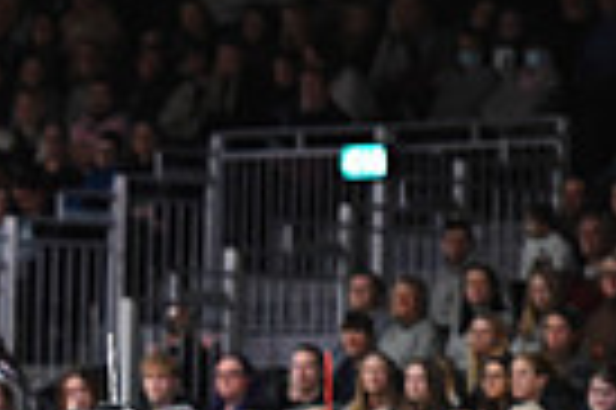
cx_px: -665
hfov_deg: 3.3
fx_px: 10511
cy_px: 518
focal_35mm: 615
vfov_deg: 2.2
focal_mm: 145
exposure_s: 1/800
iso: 5000
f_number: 3.5
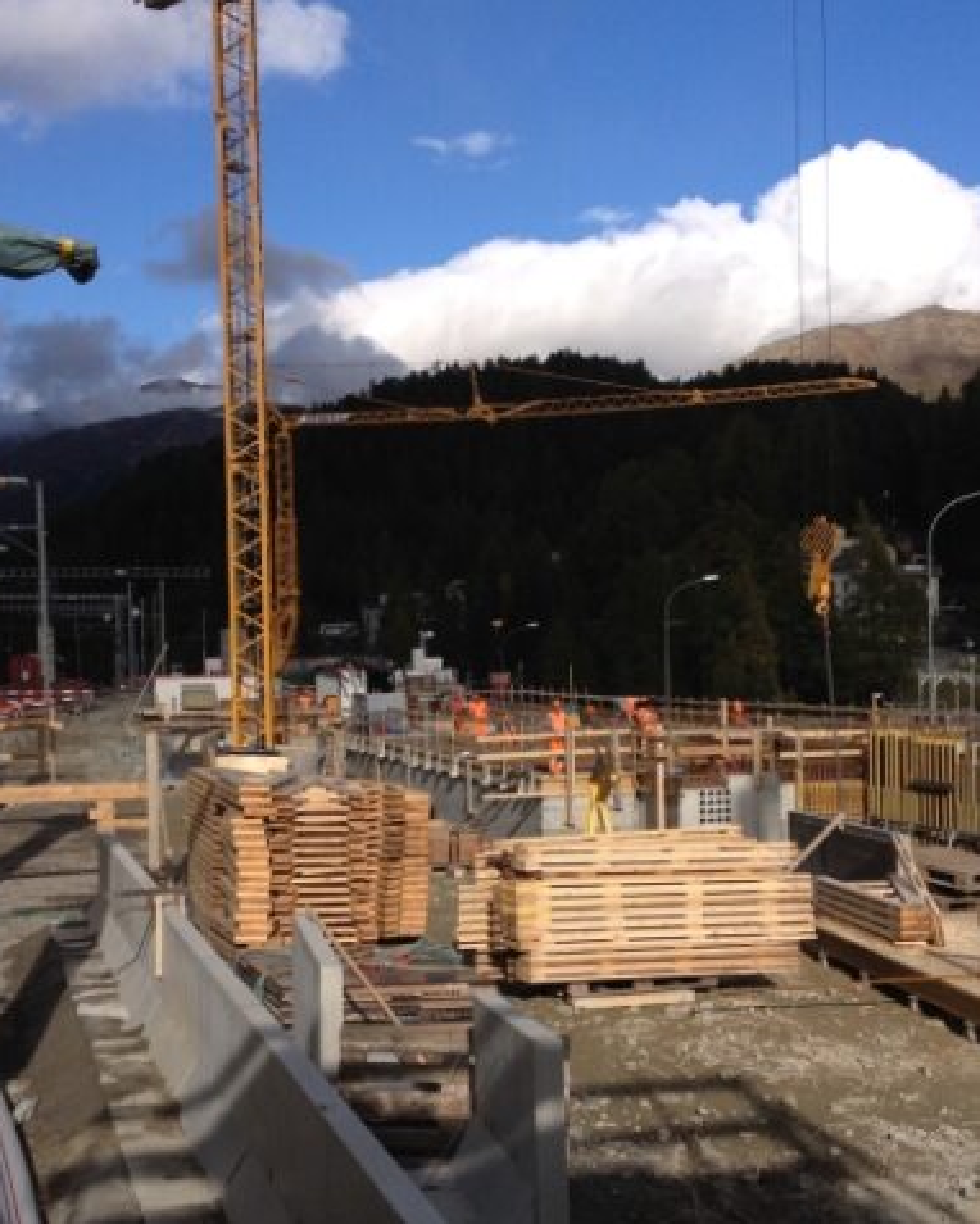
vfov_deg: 34.1
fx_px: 1993
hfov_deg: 27.6
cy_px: 695
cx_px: 511
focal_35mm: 55
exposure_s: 1/1727
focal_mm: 4.28
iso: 50
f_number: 2.4
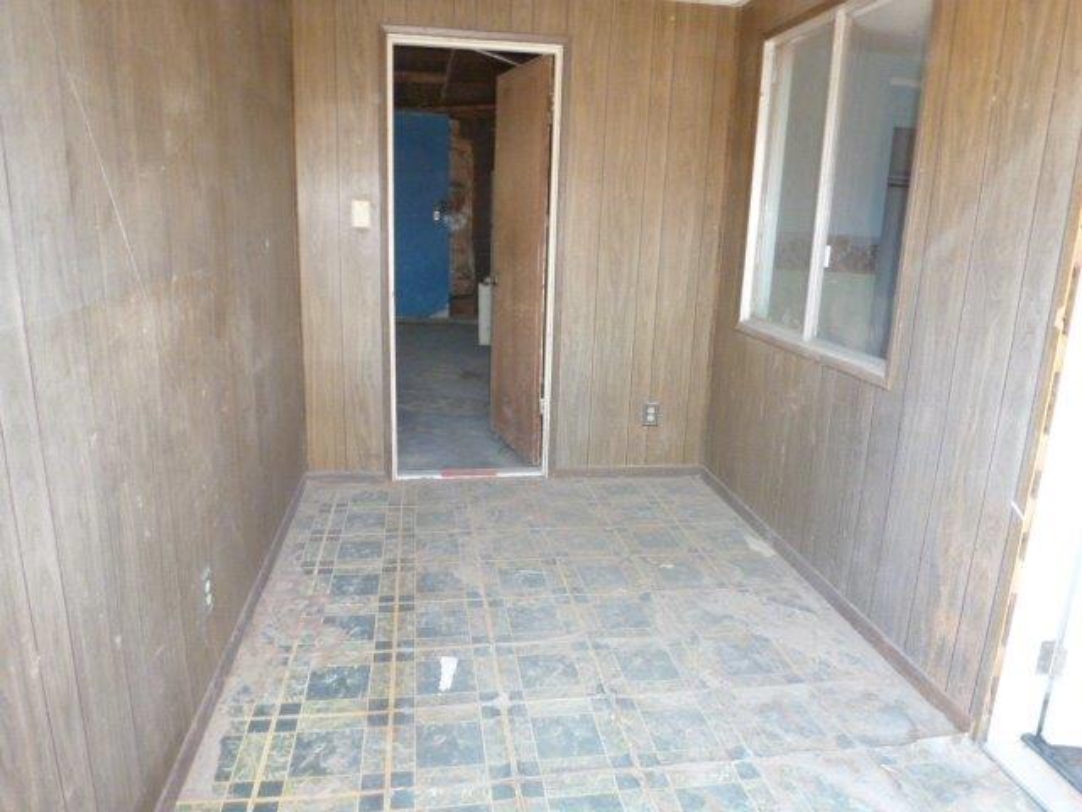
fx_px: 750
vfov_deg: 56.8
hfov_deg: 71.6
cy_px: 406
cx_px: 541
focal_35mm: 24
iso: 400
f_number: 3.3
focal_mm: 4.3
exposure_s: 1/60
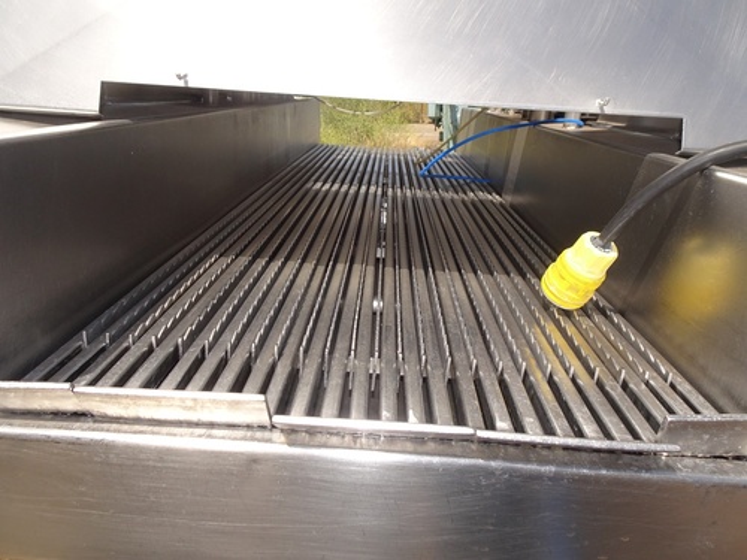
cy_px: 280
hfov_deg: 71.6
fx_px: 518
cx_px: 374
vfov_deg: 56.8
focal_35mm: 24
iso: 80
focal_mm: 4.1
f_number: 3.5
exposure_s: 1/800
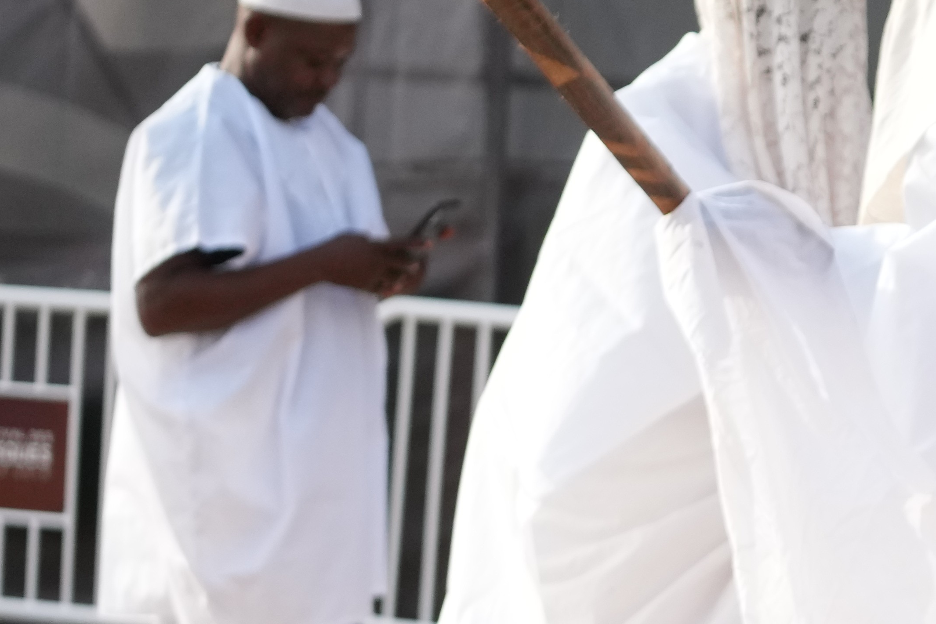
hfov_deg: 7.0
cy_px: 557
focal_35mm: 284
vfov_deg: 4.8
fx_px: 7383
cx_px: 1876
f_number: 3.5
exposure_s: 1/3200
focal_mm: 70
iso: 800
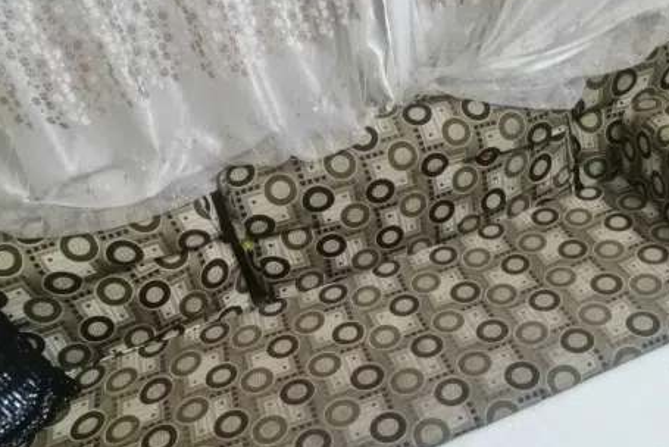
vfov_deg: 35.1
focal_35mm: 38
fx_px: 707
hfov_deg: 49.5
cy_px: 243
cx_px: 465
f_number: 1.8
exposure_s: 1/20
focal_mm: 3.95
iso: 500
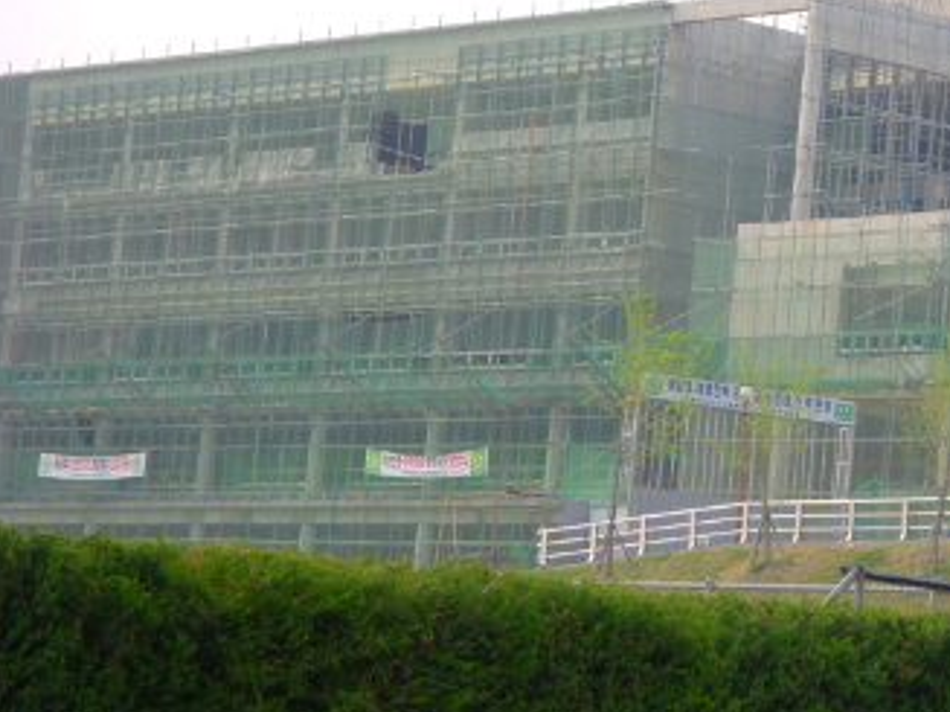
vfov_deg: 8.0
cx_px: 901
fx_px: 5103
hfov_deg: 10.6
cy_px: 221
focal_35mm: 186
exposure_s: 1/250
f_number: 4.1
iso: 125
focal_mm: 15.7
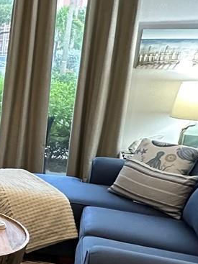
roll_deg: -0.4
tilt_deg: -14.7
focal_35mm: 61
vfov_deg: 31.4
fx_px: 465
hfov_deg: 18.7
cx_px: -156
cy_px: 176
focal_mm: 2.22
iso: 500
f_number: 2.2
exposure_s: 1/60
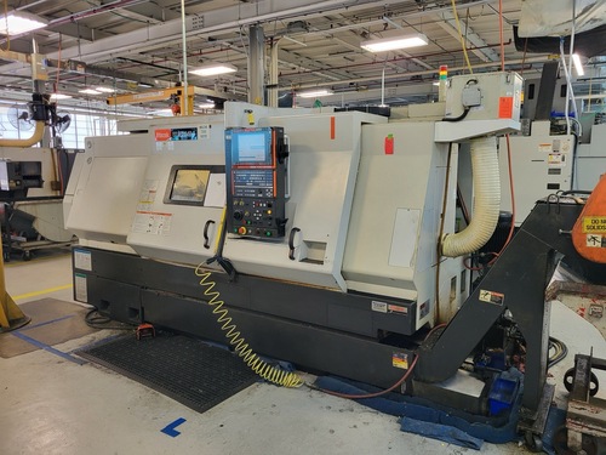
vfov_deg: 53.1
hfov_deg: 67.3
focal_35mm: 26
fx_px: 455
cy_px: 228
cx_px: 303
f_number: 1.8
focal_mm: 5.4
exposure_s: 1/60
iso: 160
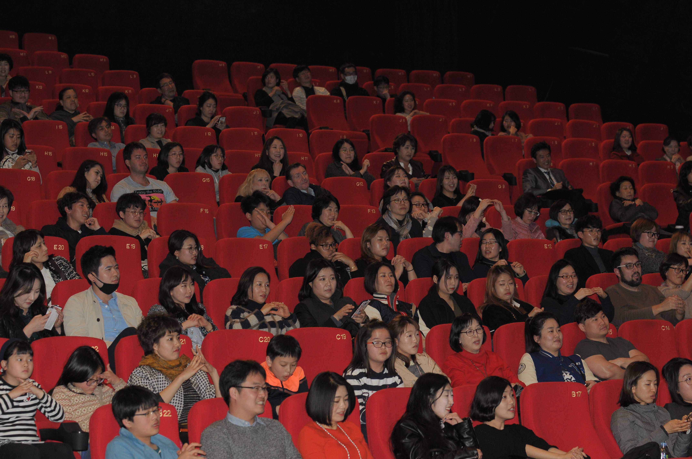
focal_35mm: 105
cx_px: 346
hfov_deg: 19.5
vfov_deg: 13.0
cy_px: 230
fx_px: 2016
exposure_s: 1/125
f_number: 4
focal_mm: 70
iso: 640
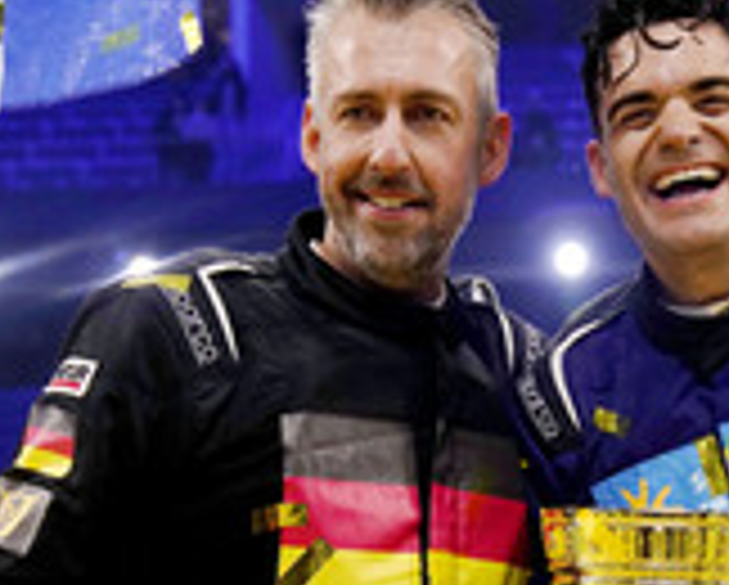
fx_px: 2139
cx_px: 596
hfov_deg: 19.1
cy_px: 567
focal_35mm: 99
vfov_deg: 15.3
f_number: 3.2
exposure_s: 1/320
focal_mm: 38
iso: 1000
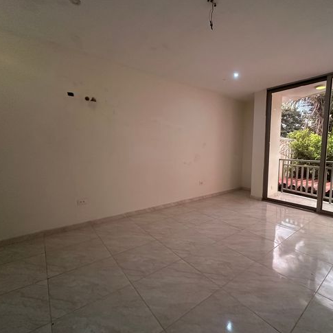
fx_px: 185
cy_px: 170
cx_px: 199
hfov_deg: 83.0
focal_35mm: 17
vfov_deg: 84.0
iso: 400
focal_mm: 2.22
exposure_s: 1/60
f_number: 2.2
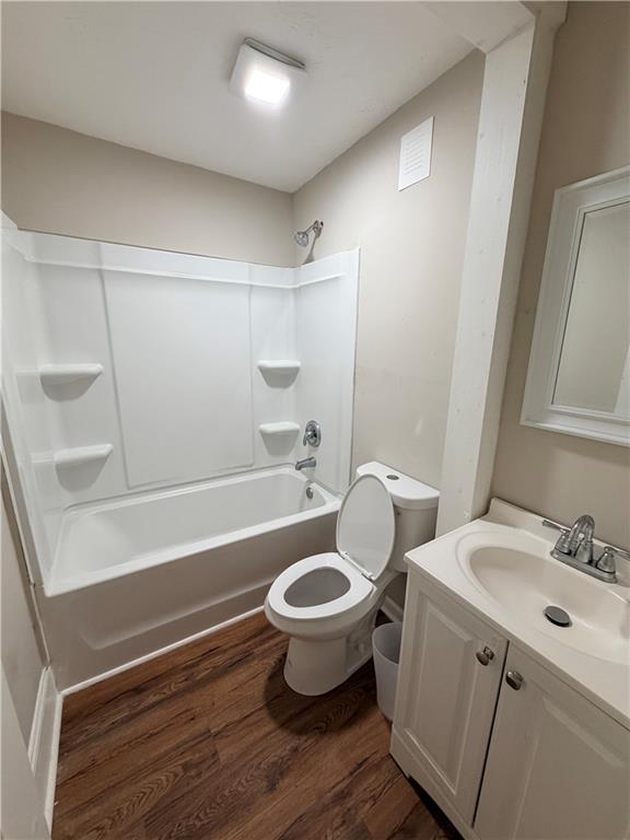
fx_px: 340
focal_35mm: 14
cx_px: 315
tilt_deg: -13.3
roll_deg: -1.4
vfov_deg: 102.1
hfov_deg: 85.7
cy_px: 420
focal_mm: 2.22
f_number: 2.2
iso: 250
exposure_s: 1/120
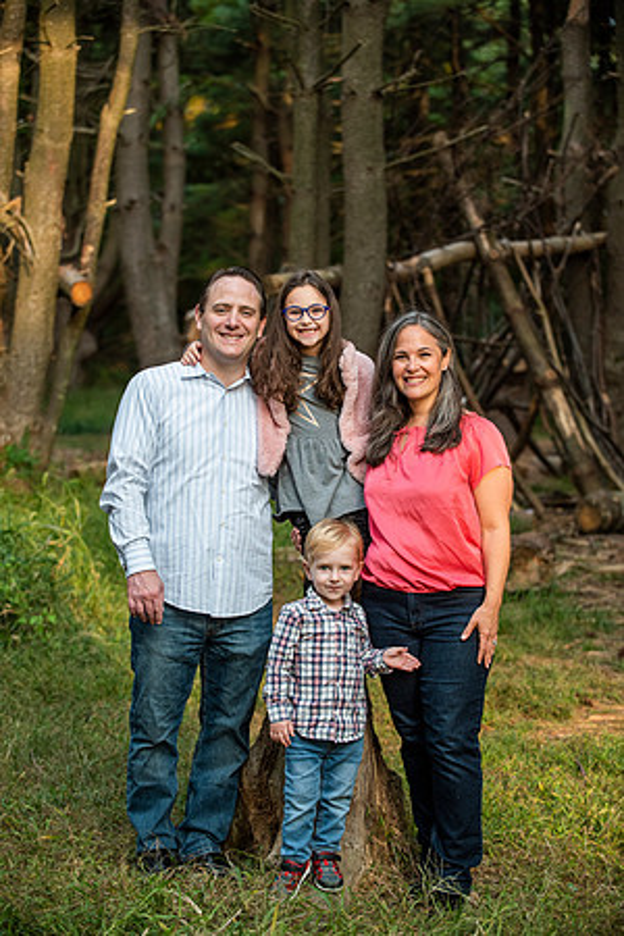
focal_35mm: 90
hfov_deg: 15.2
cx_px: 312
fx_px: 2340
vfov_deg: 22.6
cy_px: 468
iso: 800
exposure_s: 1/640
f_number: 4
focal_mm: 90
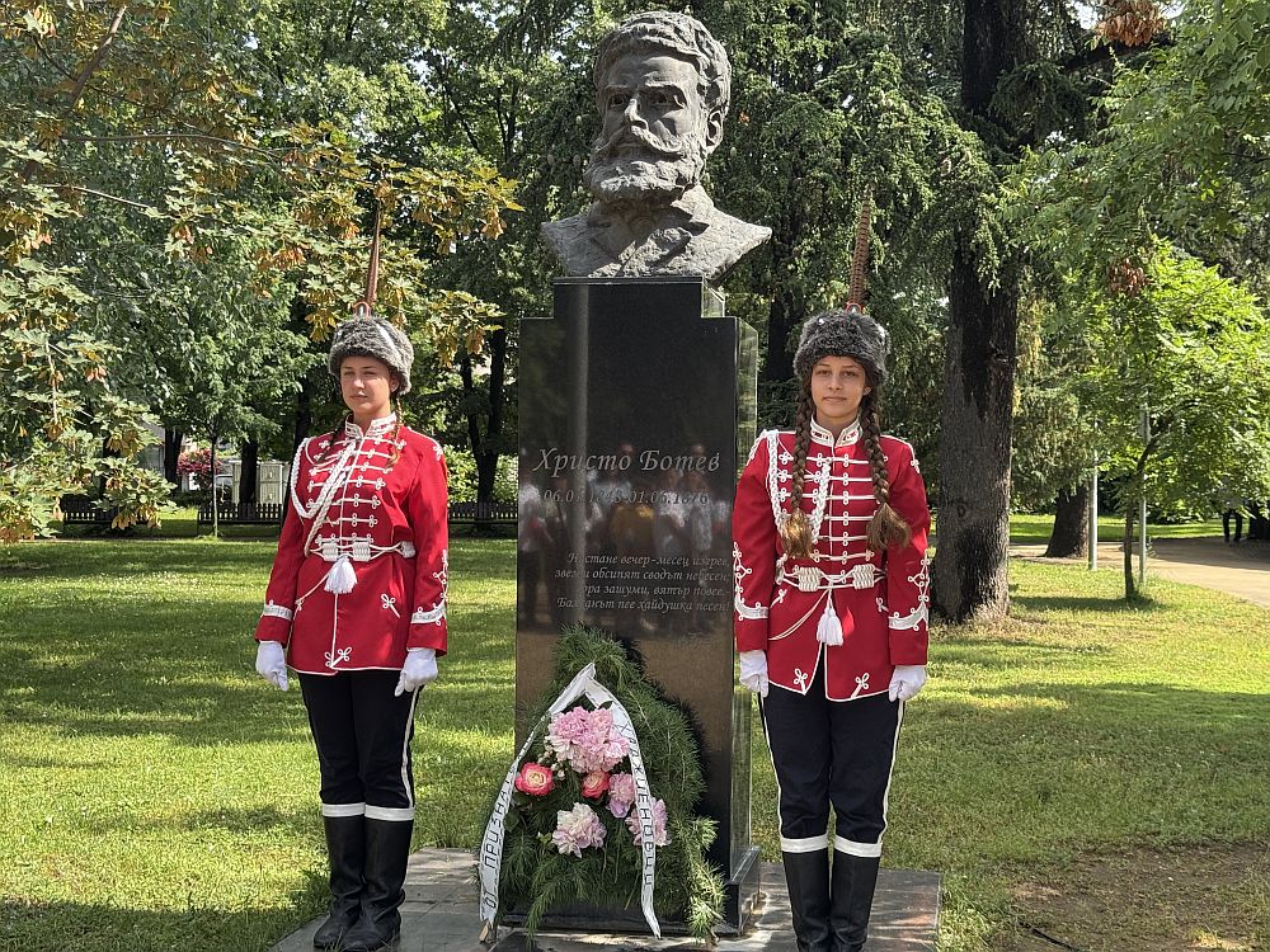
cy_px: 476
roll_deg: -1.0
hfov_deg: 39.7
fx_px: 1761
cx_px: 635
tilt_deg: +1.4
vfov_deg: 30.3
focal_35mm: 48
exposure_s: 1/854
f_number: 1.78
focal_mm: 6.76
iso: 64
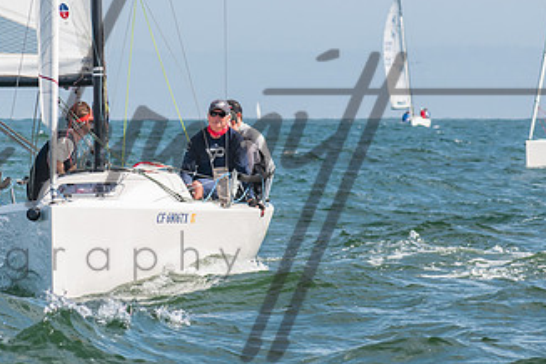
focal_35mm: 305
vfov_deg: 4.5
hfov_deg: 6.8
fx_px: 4625
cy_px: 131
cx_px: 155
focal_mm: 110
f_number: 6.3
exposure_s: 1/1000
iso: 200
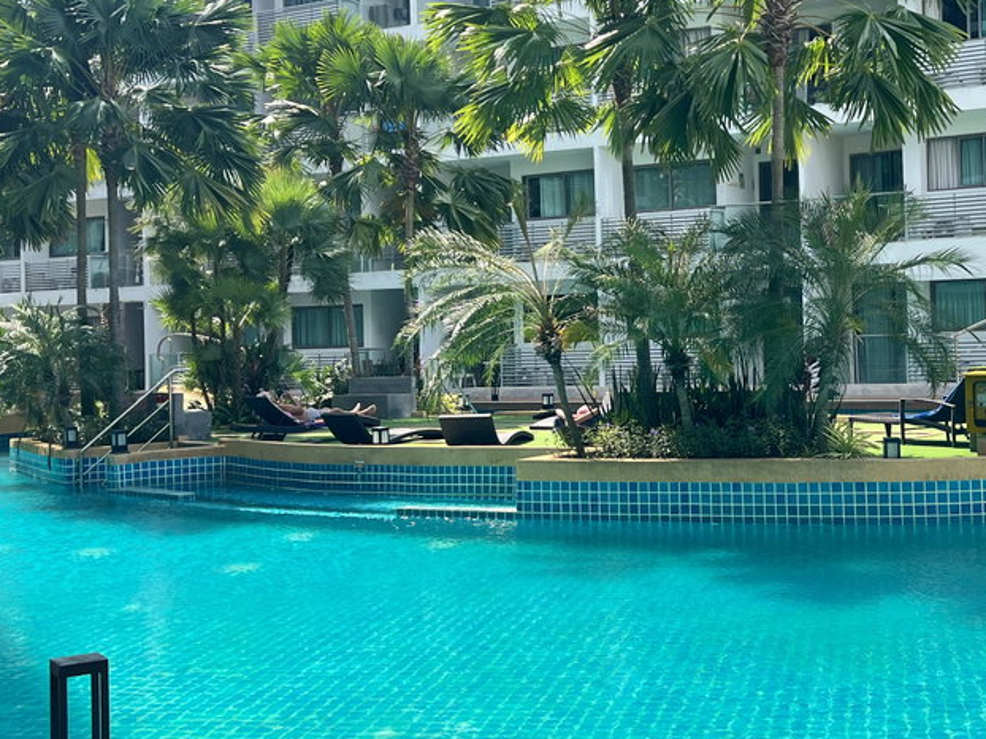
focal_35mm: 52
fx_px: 1481
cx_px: 716
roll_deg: +1.7
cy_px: 289
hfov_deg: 36.1
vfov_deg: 27.9
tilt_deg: +1.5
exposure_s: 1/808
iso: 50
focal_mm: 5.7
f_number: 1.5
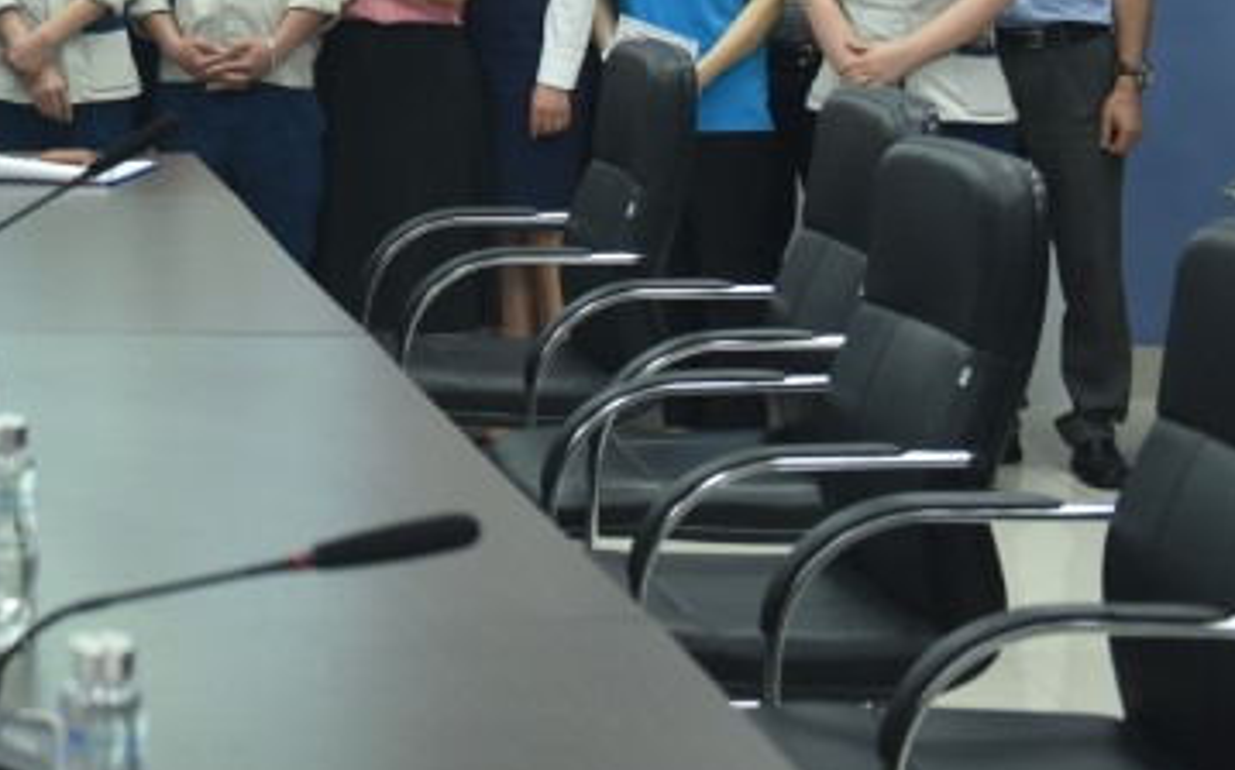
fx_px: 3869
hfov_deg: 17.4
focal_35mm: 115
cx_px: -193
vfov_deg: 11.1
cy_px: -217
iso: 1600
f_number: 4
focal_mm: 44
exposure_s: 1/125
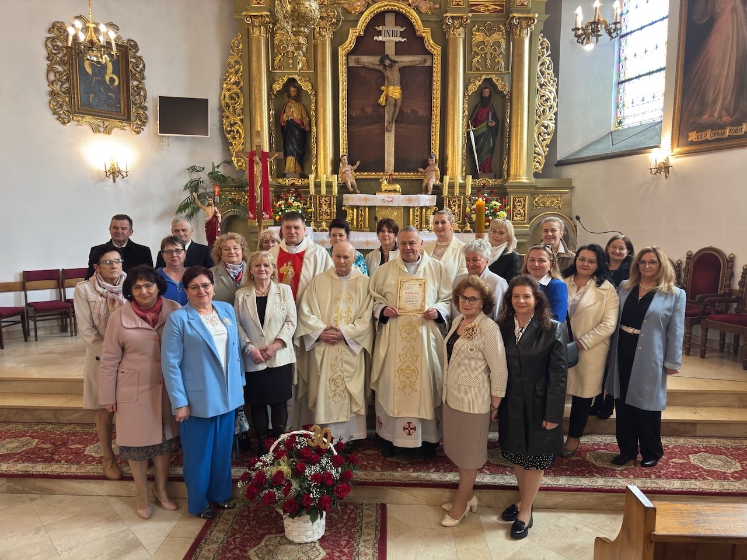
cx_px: 374
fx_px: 518
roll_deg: +0.4
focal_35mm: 24
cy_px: 280
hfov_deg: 71.6
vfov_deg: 56.8
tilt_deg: -7.3
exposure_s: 1/50
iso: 320
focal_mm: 6.76
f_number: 1.78
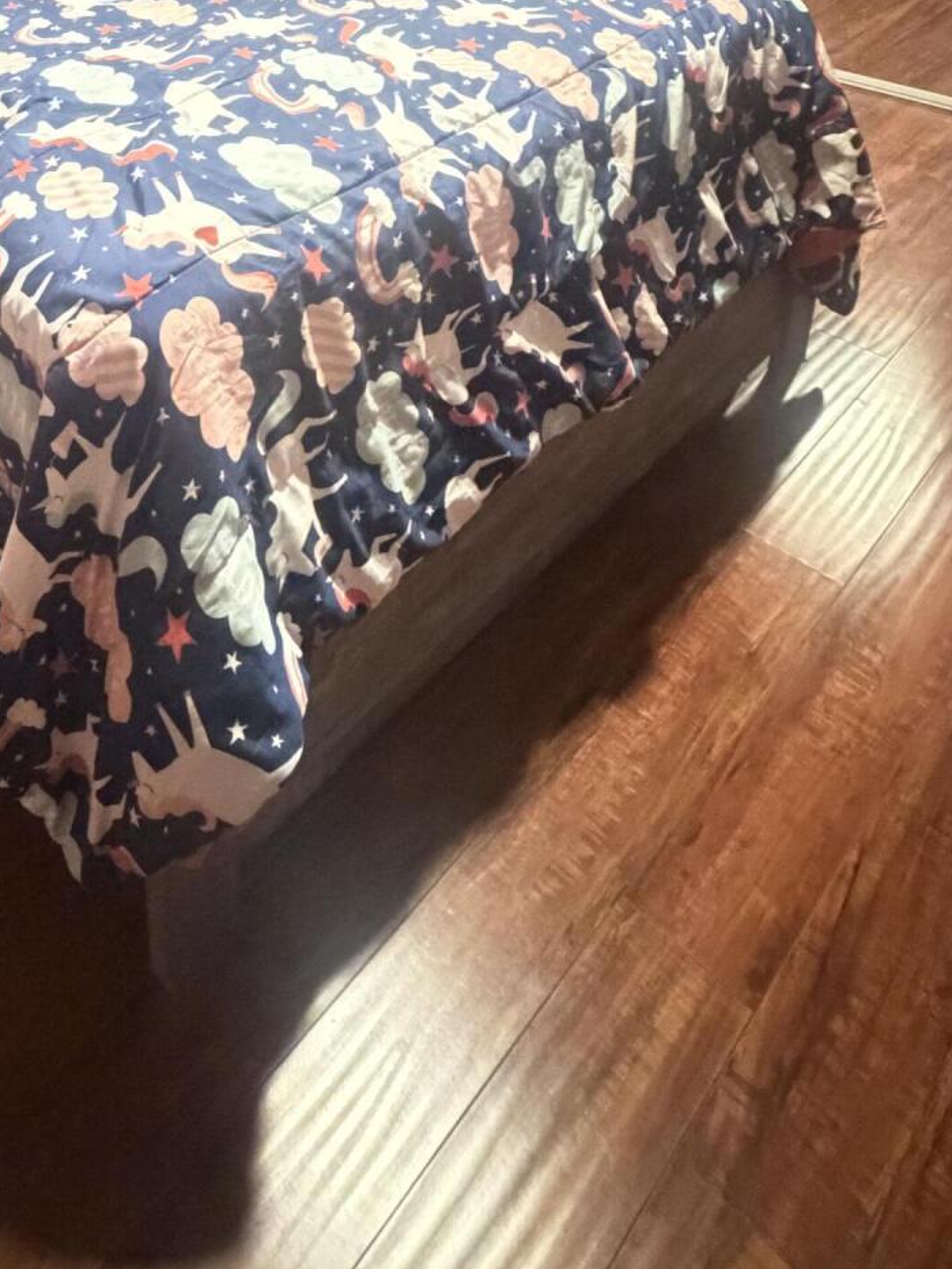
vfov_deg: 50.0
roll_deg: +2.4
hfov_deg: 43.0
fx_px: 1100
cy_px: 30
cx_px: 102
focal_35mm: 30
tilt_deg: -19.3
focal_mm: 2.22
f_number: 2.2
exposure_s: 1/30
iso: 2500
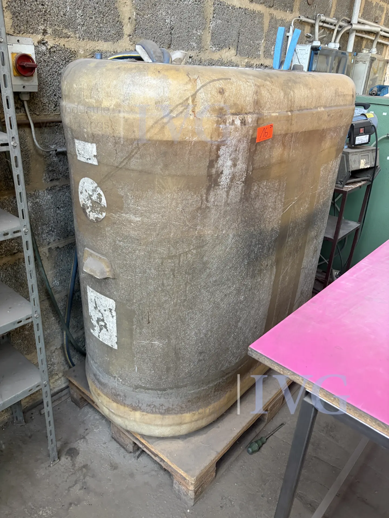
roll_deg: -4.5
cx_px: 194
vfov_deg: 67.3
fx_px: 390
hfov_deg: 53.1
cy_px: 259
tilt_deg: -27.0
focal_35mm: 26
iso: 250
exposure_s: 1/60
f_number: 1.6
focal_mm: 5.96
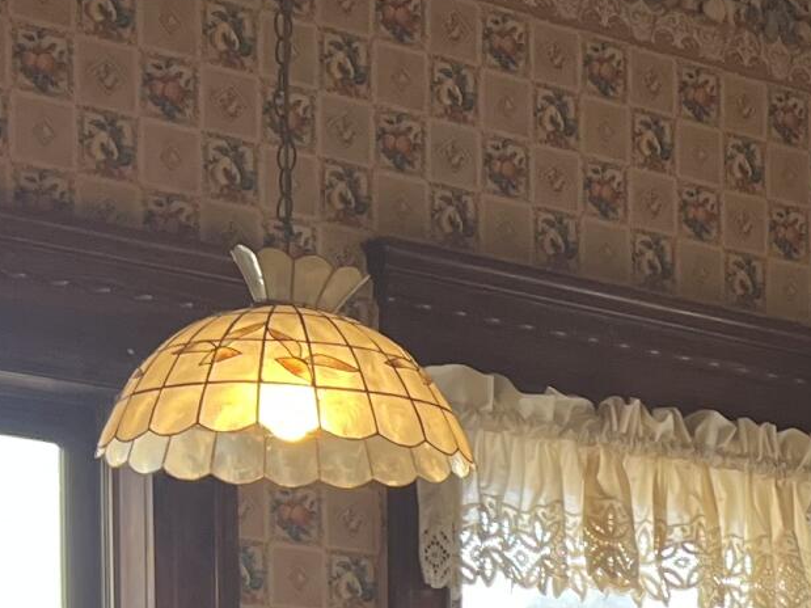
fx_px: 2951
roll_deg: +0.2
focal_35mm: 126
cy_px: 1056
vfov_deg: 11.1
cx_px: 1076
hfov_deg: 14.9
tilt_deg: -2.6
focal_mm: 5.7
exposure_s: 1/120
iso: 100
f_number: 1.5
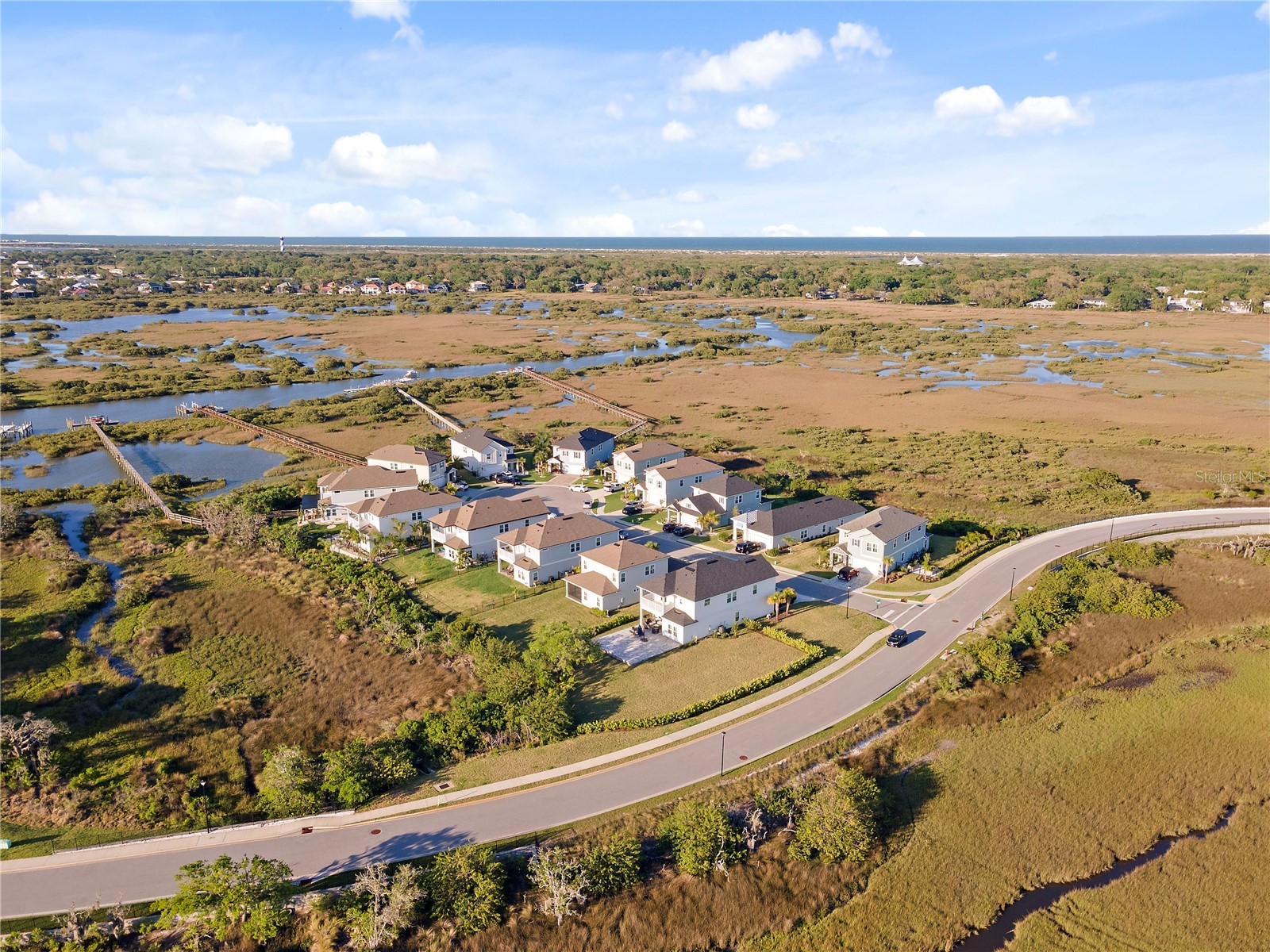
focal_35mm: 24
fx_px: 881
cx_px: 635
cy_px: 476
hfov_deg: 71.6
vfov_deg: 56.8
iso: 140
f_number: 2.8
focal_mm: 4.5
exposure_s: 1/15
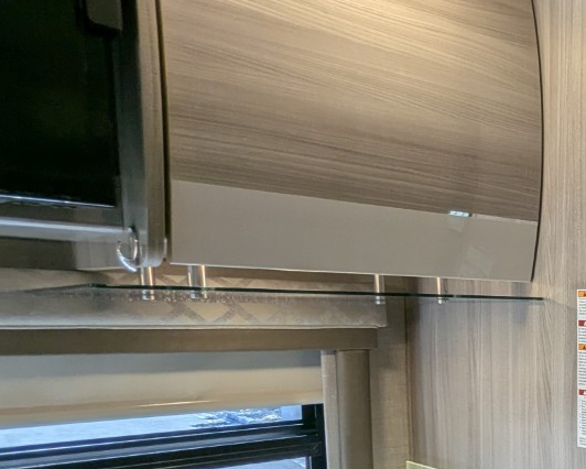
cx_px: 725
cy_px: 415
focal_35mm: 41
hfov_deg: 34.5
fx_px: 711
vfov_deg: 34.6
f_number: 2.2
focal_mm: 2.35
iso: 44
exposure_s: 1/117
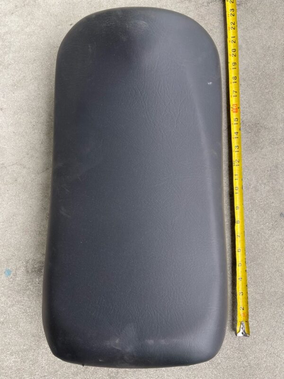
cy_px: 190
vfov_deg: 67.3
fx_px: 284
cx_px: 142
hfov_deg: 53.1
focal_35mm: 26
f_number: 1.6
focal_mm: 5.1
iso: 32
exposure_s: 1/164
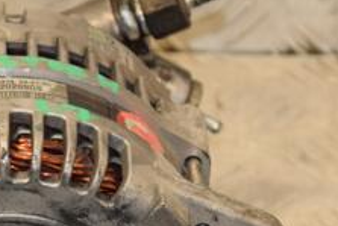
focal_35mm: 323
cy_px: 220
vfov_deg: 4.3
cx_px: -3
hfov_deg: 6.4
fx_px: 3034
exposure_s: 1/125
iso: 800
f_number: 5.3
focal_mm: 80
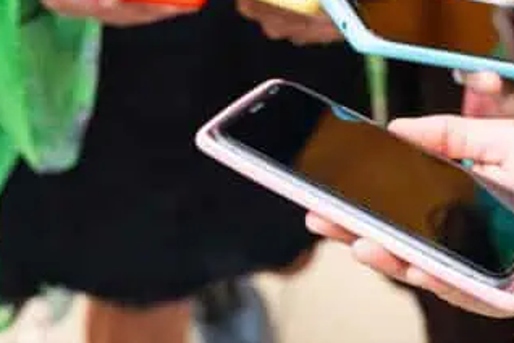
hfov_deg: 17.6
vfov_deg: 11.8
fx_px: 1656
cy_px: 103
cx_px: 137
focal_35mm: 116
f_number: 2.8
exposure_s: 1/320
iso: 800
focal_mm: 36
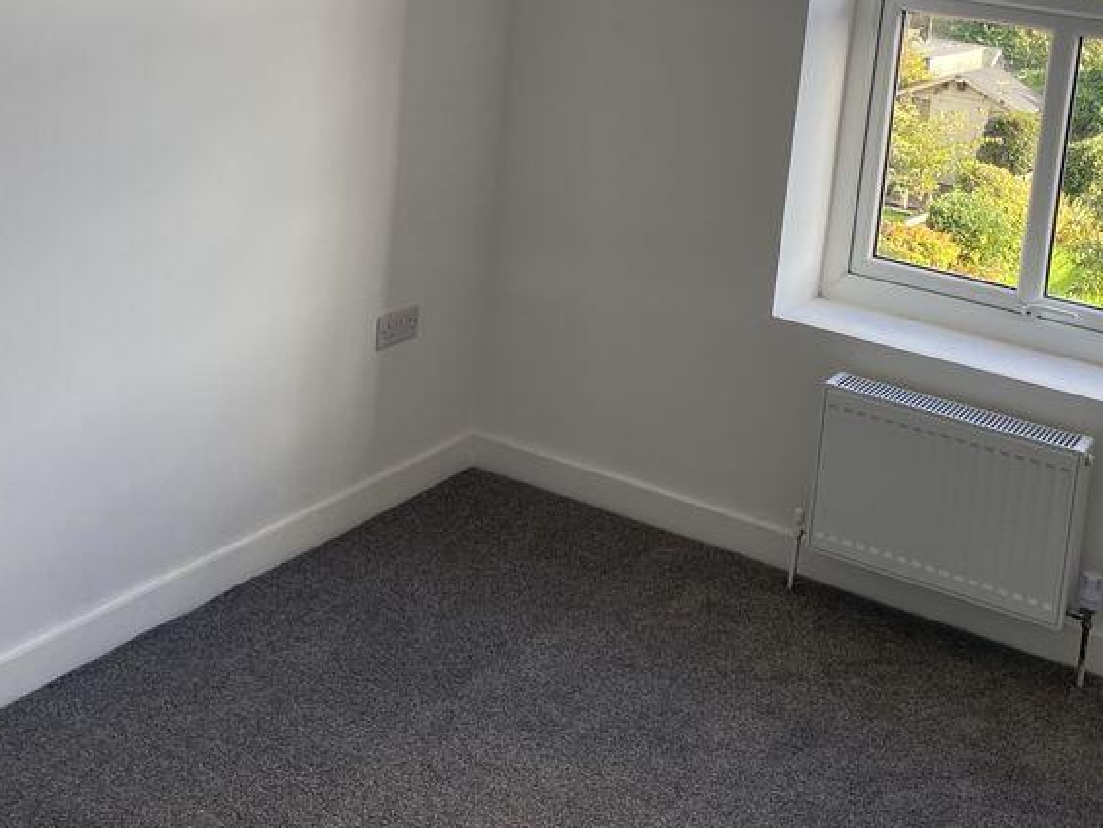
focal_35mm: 47
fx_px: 1498
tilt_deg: -10.0
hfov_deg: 40.0
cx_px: 721
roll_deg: -6.3
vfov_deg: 29.8
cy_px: 111
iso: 40
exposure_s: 1/122
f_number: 1.8
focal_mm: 4.25
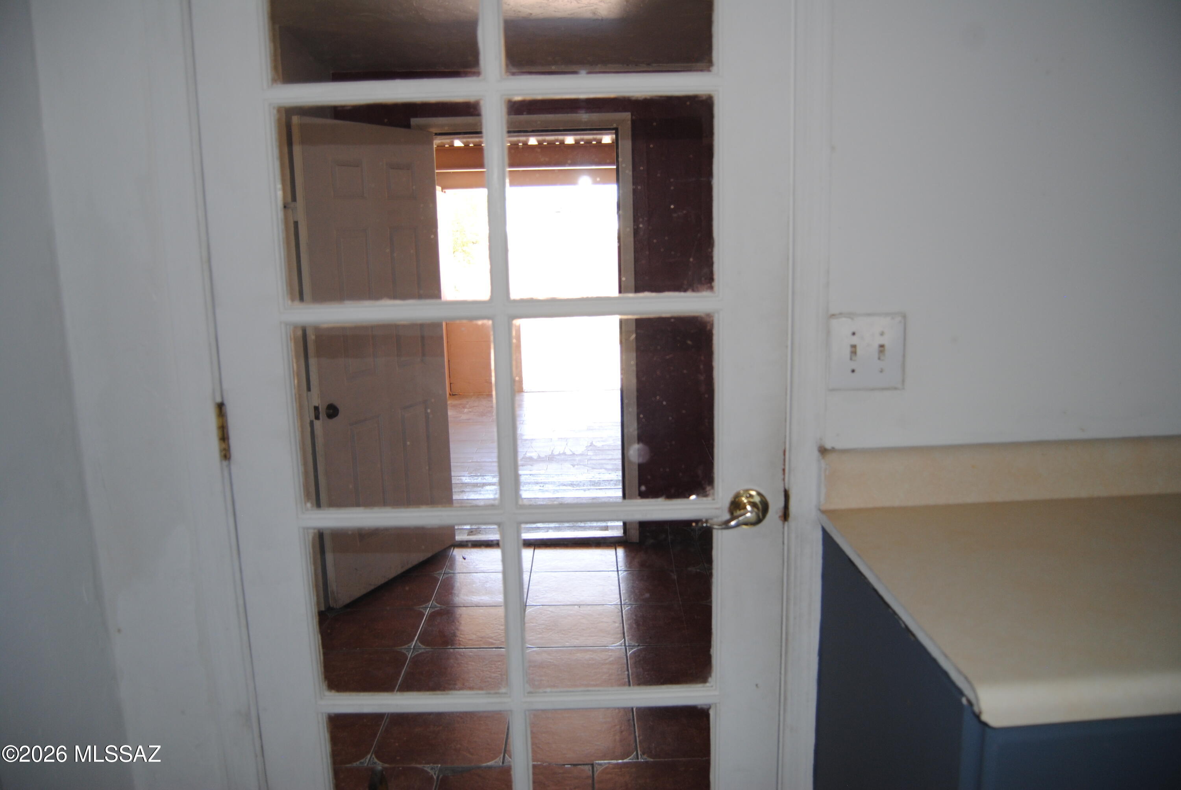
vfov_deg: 48.0
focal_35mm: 27
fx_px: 887
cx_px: 590
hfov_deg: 67.3
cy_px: 395
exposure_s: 1/60
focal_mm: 18
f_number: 3.5
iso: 200
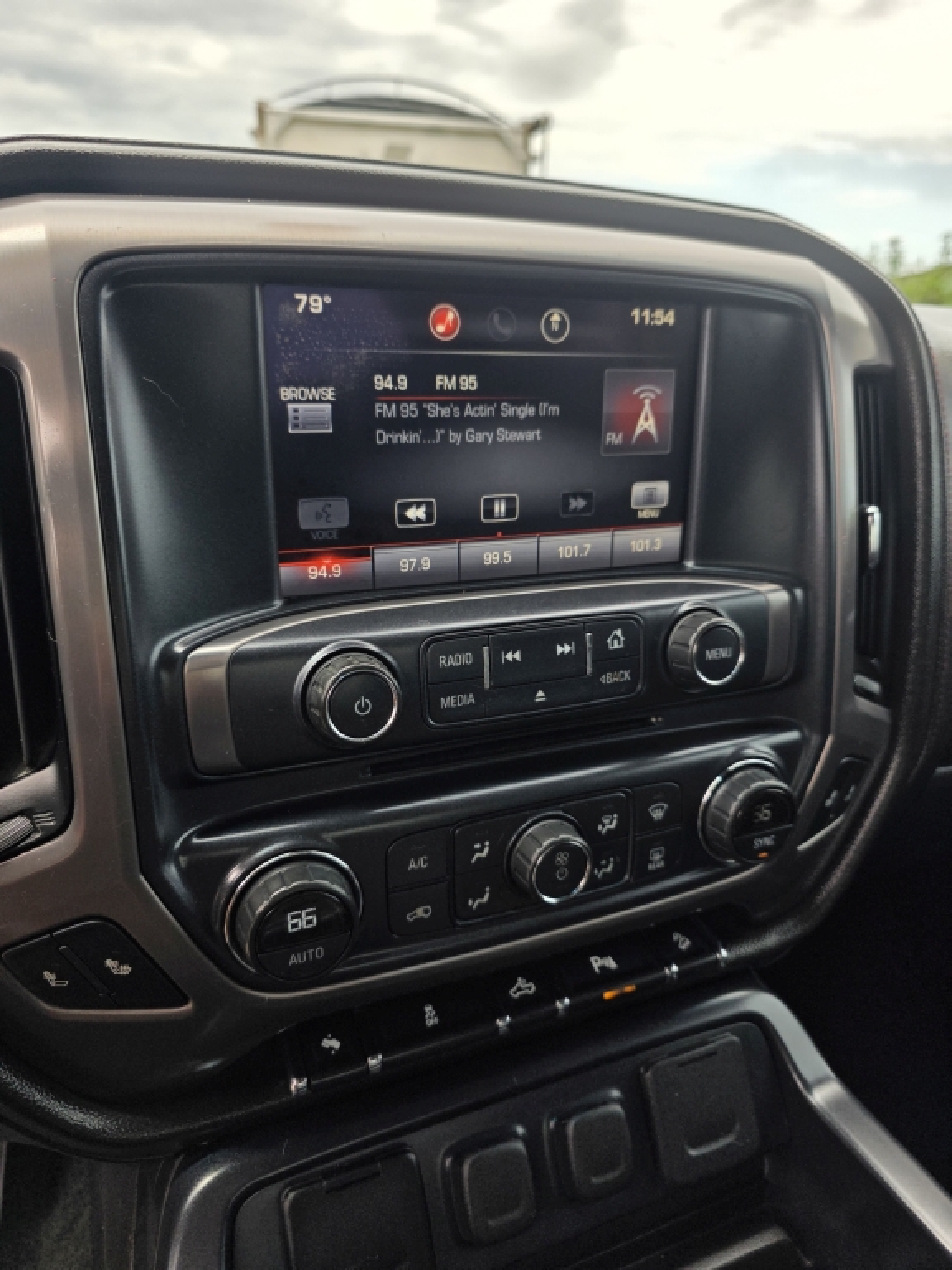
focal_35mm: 23
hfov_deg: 58.9
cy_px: 635
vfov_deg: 73.9
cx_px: 476
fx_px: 843
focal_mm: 6.3
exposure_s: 1/359
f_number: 1.7
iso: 50
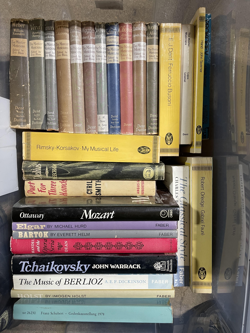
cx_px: 125
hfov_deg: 53.1
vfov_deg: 67.3
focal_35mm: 26
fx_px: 250
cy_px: 166
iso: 125
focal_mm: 5.1
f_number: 1.6
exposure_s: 1/70
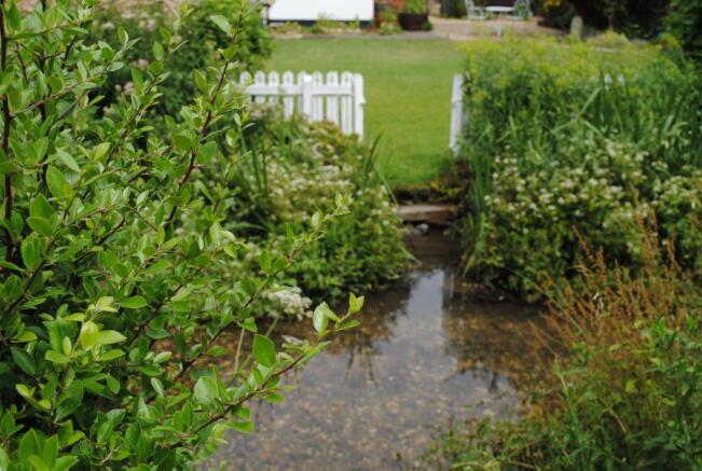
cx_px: 351
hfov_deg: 49.5
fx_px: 762
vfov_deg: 34.4
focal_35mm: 39
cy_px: 236
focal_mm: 26
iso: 100
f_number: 7.1
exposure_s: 1/200
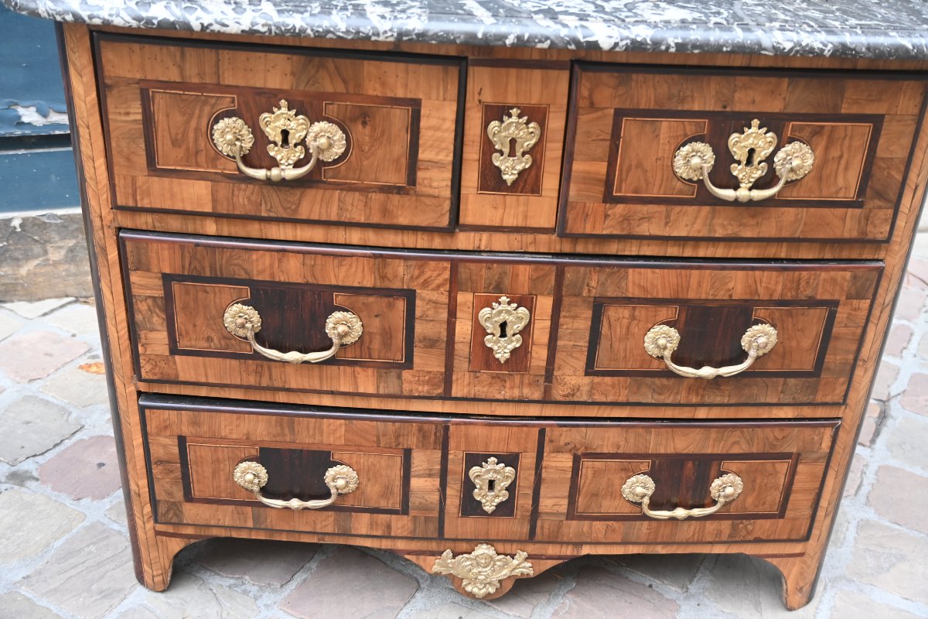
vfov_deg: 33.6
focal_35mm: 40
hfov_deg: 48.7
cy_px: 310
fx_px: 1025
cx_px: 464
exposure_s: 1/125
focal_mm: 26.5
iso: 560
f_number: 3.8
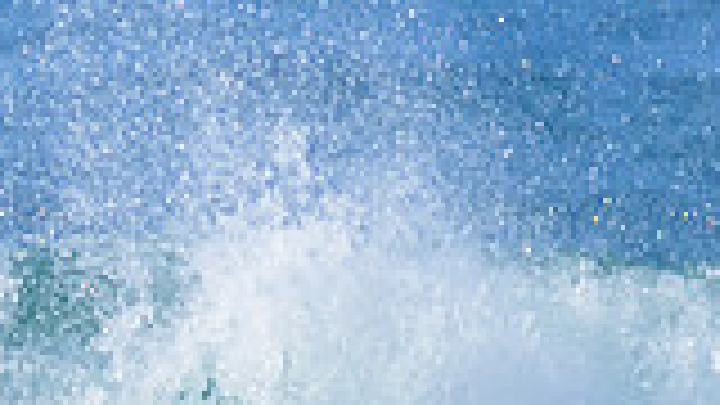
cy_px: 632
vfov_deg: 0.3
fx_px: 79230
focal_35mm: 4150
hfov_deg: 0.5
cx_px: -291
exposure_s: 1/2000
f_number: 11
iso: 1250
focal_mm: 800
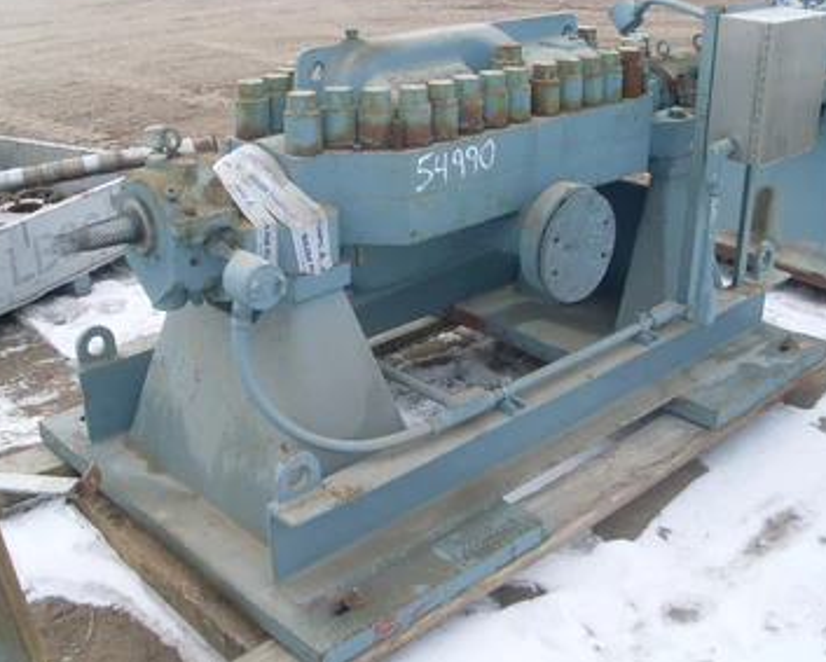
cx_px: 447
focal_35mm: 42
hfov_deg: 43.8
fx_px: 1028
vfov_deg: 35.7
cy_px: 318
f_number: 7.7
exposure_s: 1/90
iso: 80
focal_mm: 6.3
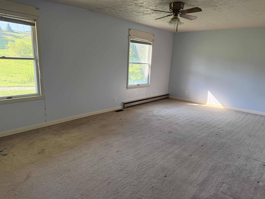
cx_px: 132
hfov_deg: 71.6
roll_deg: -2.7
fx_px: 184
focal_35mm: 24
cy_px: 100
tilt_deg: -11.7
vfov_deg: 56.8
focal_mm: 6.76
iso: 200
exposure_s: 1/242
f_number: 1.78
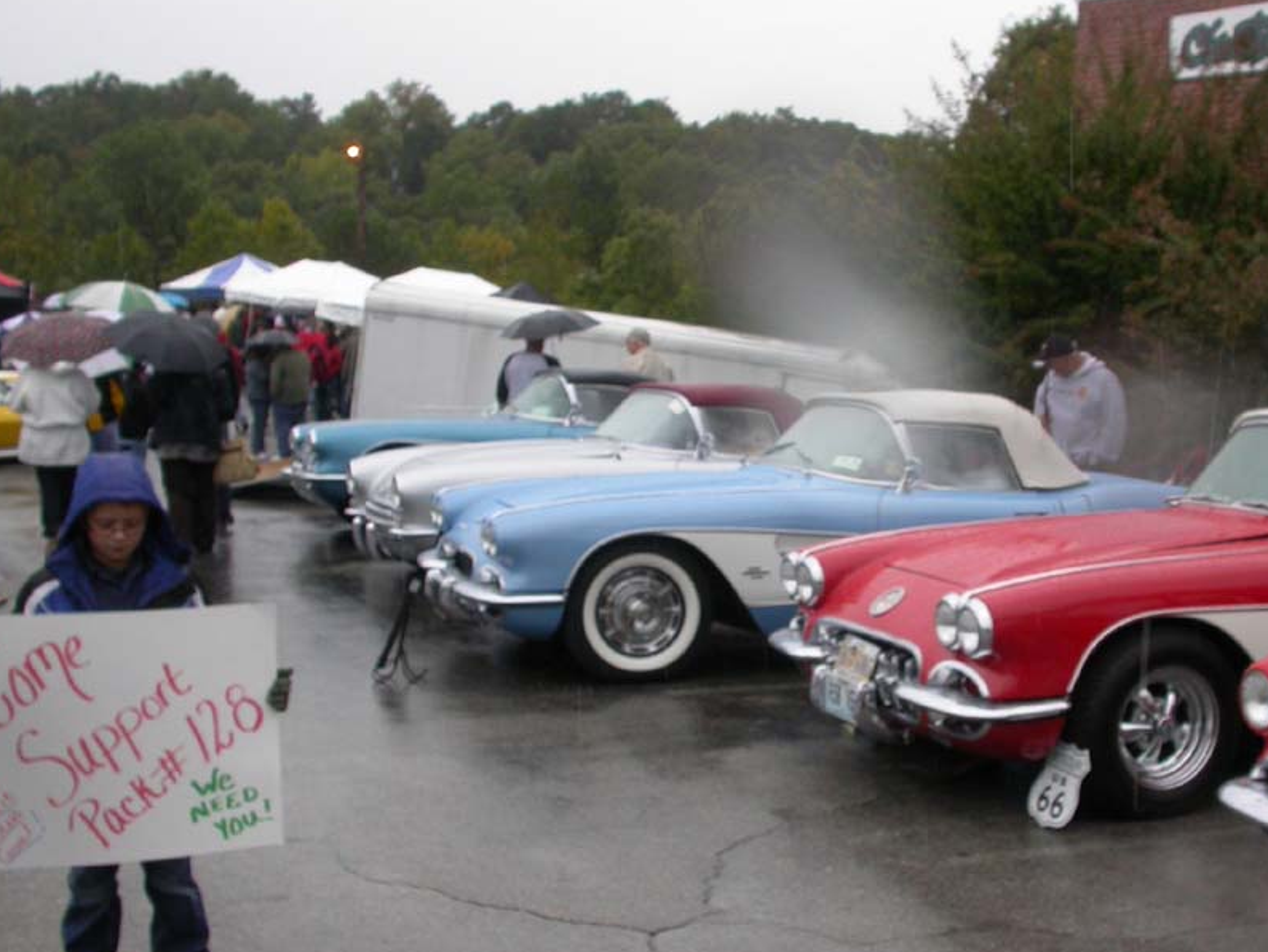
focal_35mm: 49
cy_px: 516
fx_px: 1795
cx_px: 775
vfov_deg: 29.7
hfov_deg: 38.7
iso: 100
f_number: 4.7
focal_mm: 7.85
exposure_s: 1/182
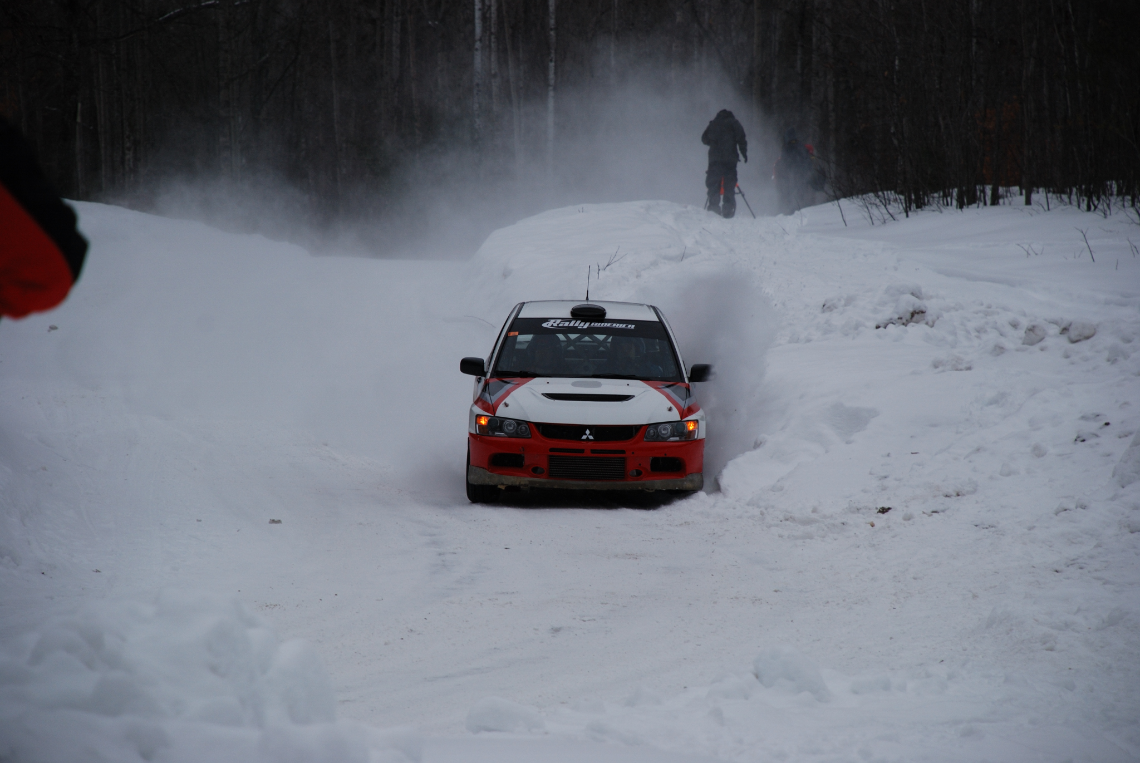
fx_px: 6420
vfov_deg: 6.8
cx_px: 570
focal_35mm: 202
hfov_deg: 10.1
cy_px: 382
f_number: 5.6
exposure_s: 1/200
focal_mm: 135
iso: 200
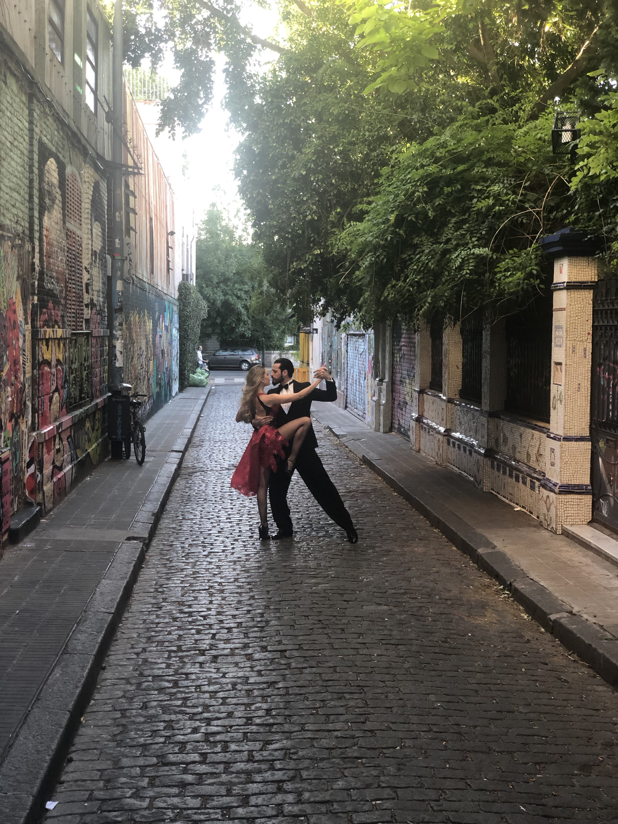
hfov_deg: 28.0
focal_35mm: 52
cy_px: 412
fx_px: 1238
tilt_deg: -3.2
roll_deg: -1.0
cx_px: 309
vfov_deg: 36.8
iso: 64
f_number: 2.4
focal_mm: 6
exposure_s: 1/60
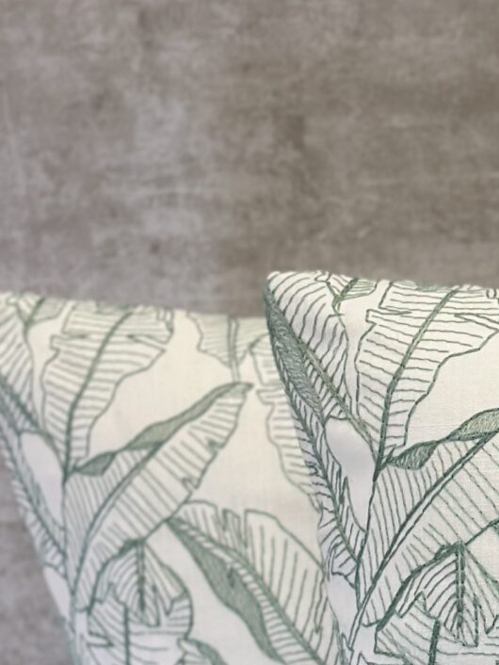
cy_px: 754
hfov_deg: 8.3
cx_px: 783
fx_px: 3342
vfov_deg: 11.2
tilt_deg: -12.3
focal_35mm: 174
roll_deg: +2.7
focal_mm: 6.86
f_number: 1.78
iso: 80
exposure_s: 1/209
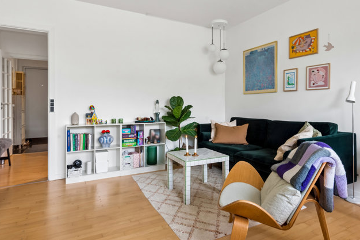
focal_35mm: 23
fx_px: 230
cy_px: 107
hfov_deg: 75.9
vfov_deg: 55.0
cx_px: 199
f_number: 10
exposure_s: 1/8
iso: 250
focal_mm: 18
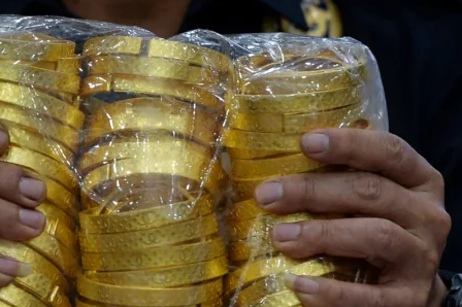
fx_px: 4924
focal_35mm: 384
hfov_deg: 5.4
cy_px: 268
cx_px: 160
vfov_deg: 3.6
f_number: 3.5
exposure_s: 1/250
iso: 2000
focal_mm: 200
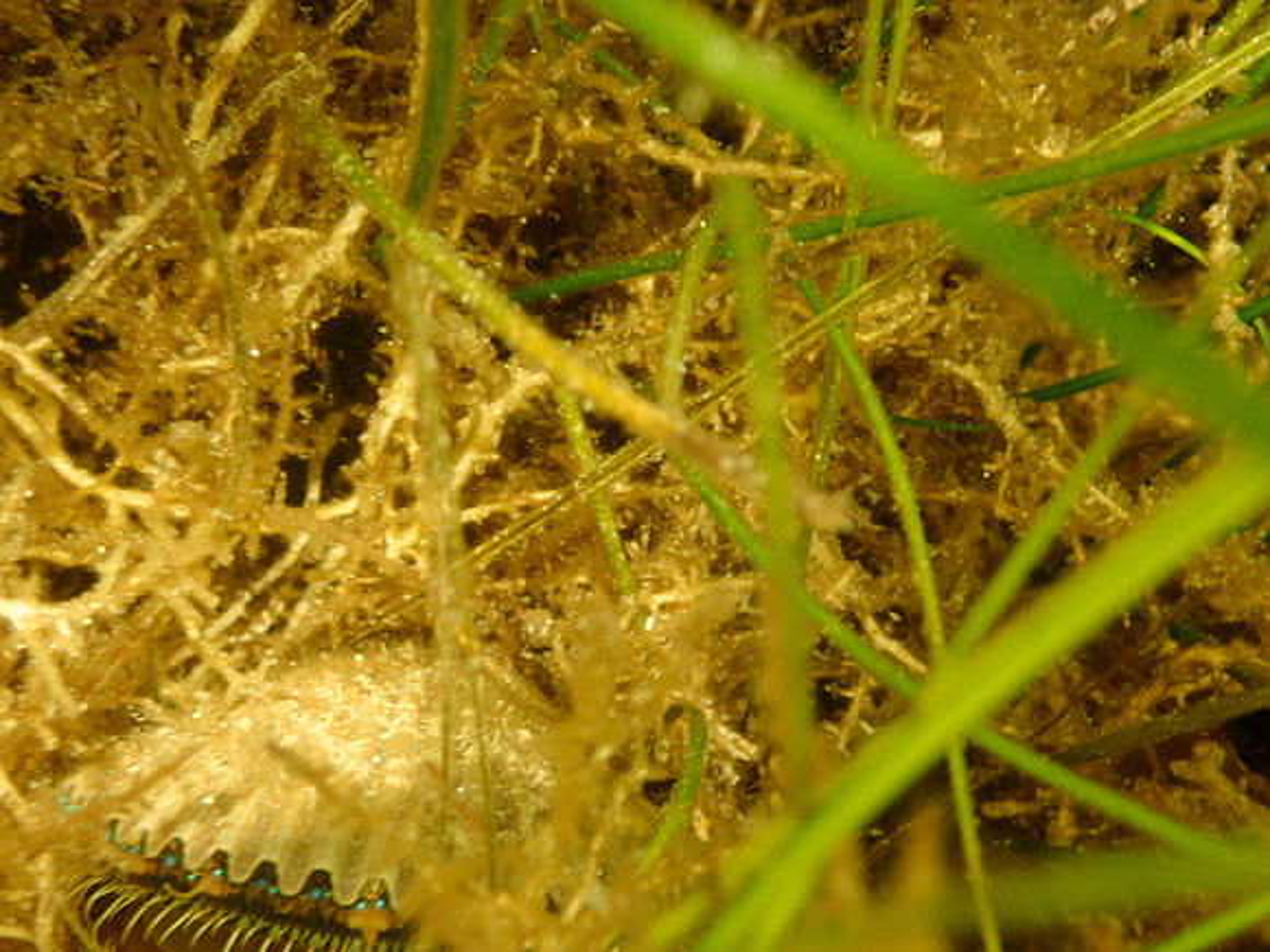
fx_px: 2128
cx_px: 635
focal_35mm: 58
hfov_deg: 33.2
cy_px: 476
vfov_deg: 25.2
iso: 200
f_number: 3.5
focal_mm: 10.35
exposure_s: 1/80
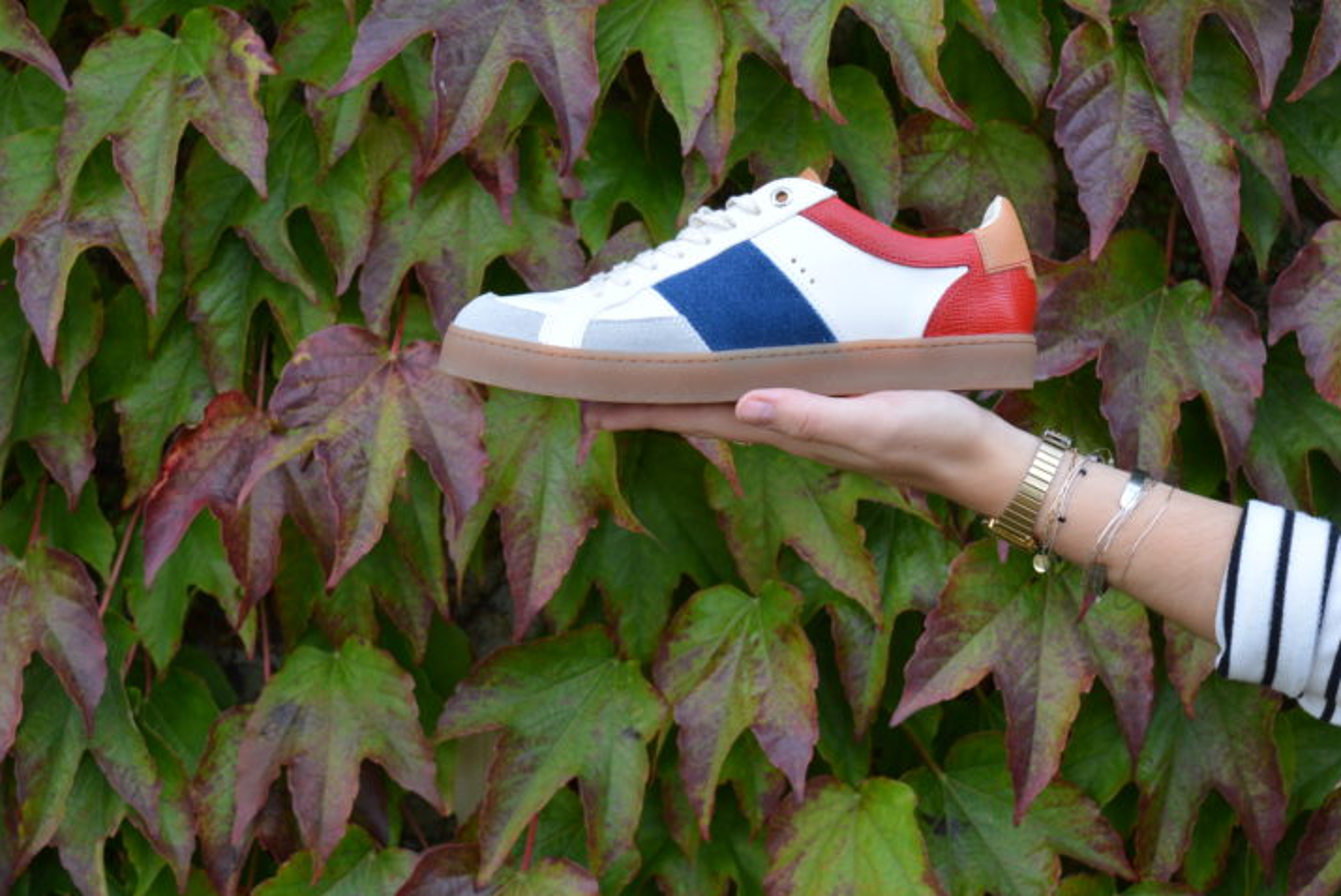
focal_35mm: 54
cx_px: 688
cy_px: 371
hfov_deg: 37.0
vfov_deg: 25.2
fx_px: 2002
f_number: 6.3
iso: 200
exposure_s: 1/160
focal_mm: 25
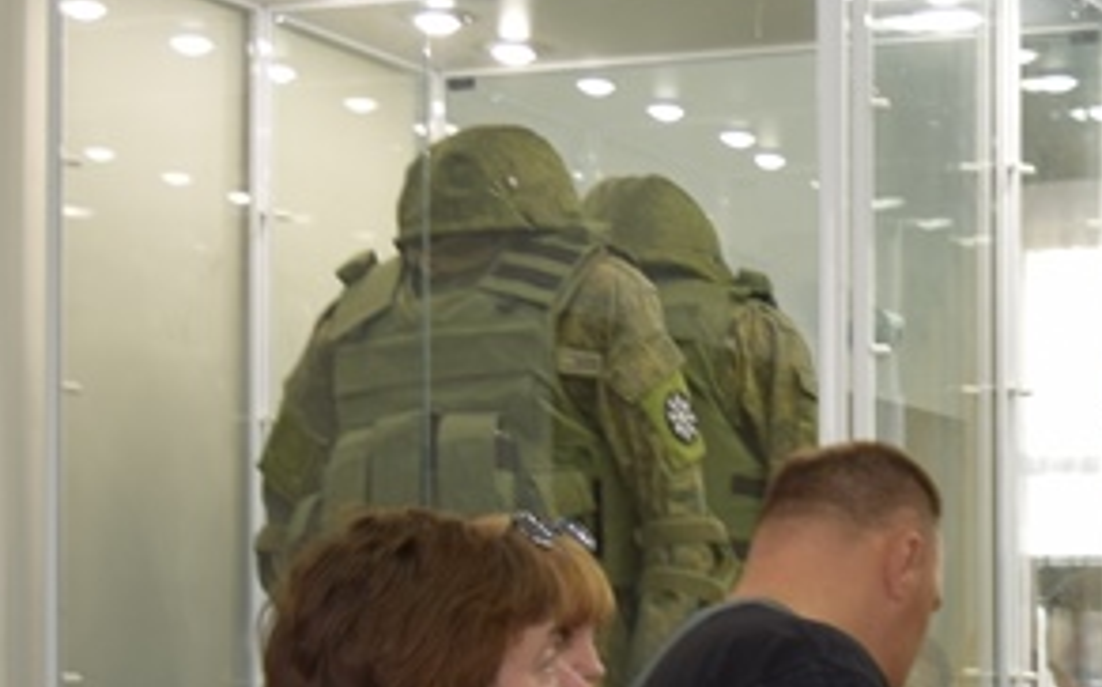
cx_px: 1215
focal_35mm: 118
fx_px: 3541
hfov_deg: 17.1
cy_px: 753
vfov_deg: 10.9
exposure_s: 1/60
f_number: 3.8
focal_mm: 22
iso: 360
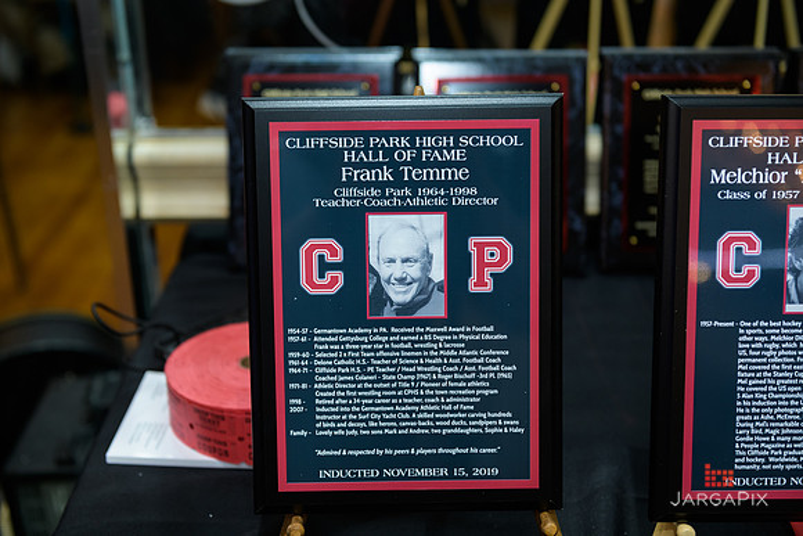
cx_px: 402
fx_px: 1115
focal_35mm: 50
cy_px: 268
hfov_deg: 39.6
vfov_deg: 27.0
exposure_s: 1/125
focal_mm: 50
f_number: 3.2
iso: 1000
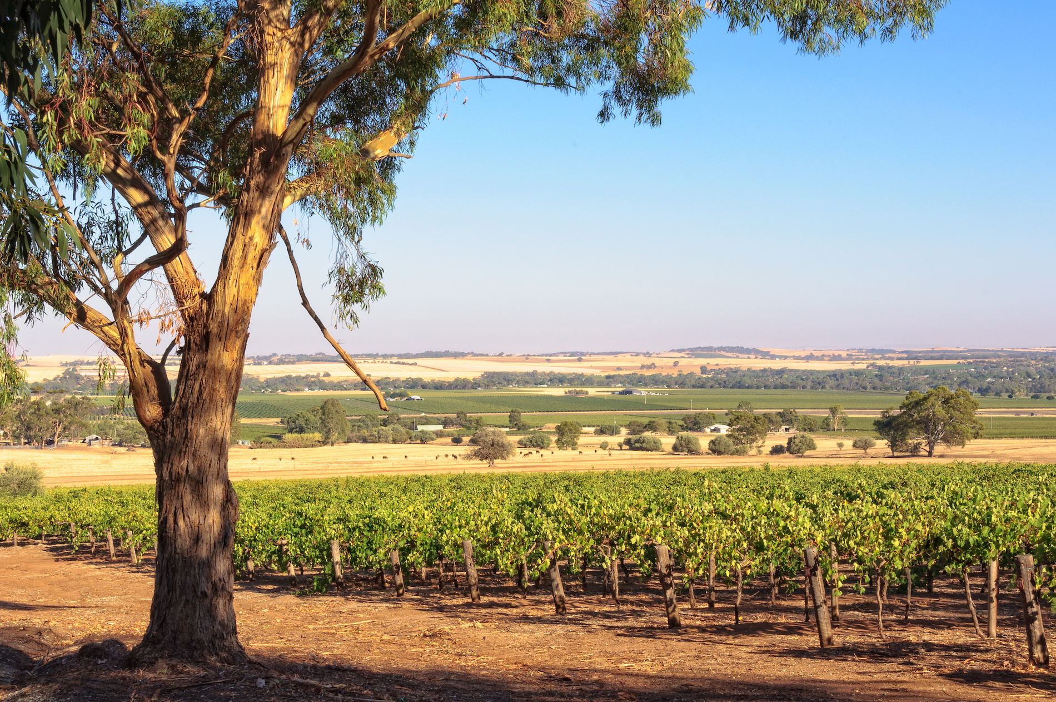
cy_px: 351
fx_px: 1582
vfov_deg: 25.0
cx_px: 528
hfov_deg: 36.9
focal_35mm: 54
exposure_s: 1/40
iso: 200
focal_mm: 36
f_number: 25
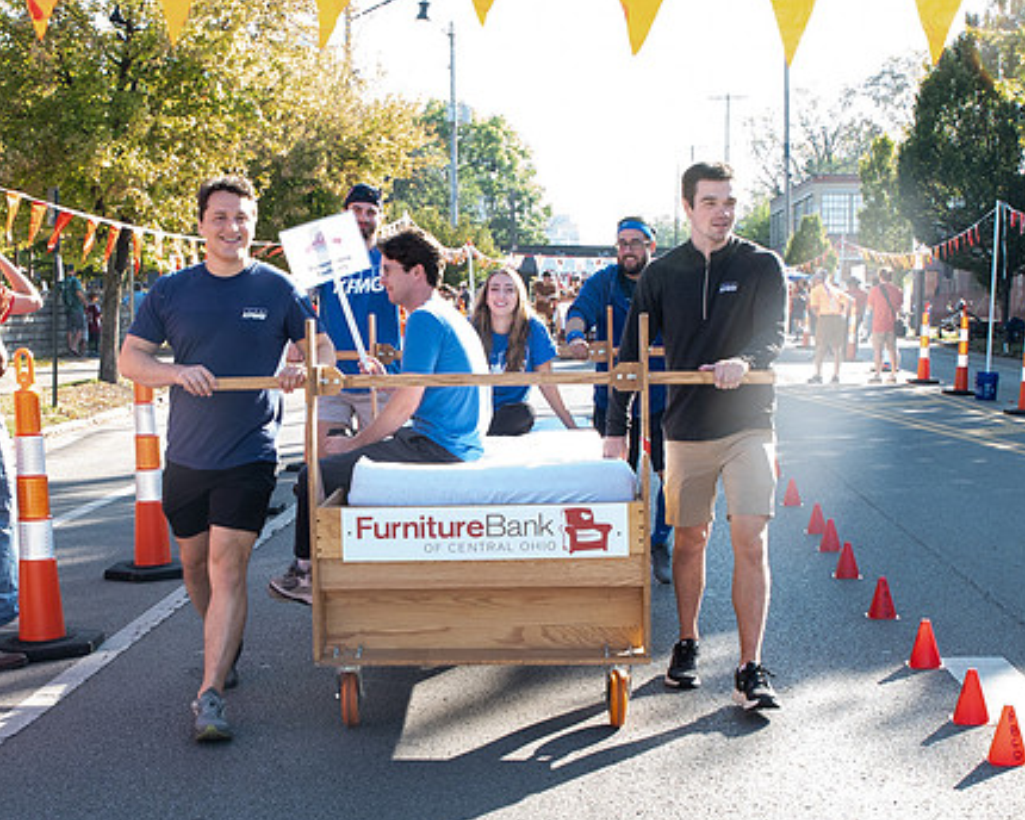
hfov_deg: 35.3
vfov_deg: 28.6
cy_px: 410
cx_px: 450
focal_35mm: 53
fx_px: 1608
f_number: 9
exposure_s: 1/200
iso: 1600
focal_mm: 24
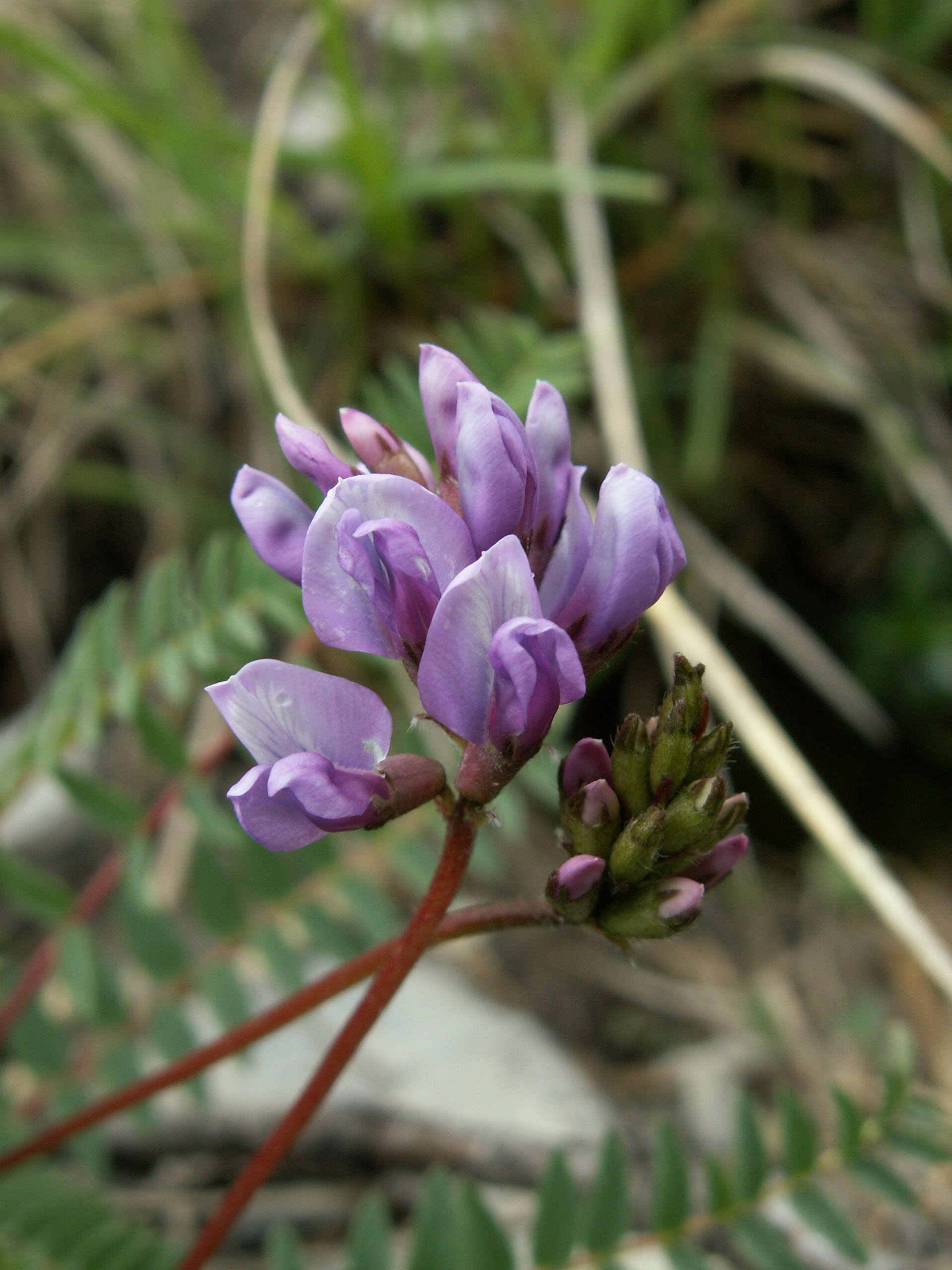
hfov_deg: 23.7
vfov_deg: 31.2
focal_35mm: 62
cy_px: 635
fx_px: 2273
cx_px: 476
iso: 50
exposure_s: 1/50
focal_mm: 10.28
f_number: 4
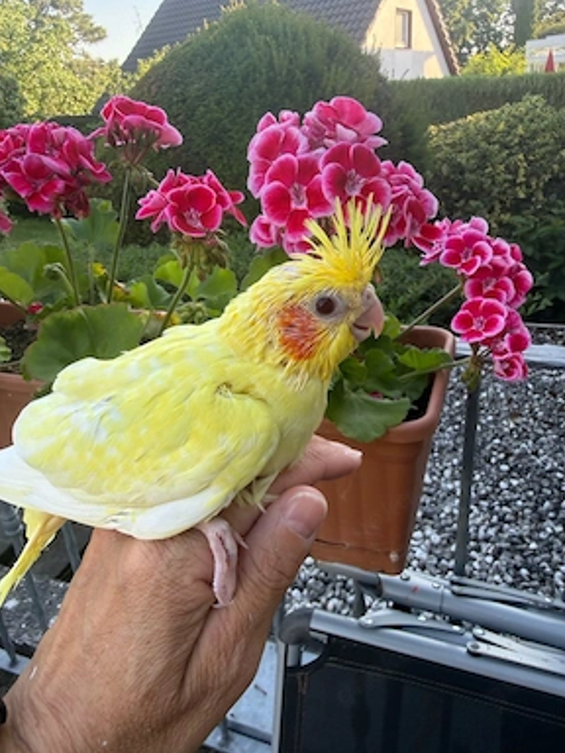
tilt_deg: -22.9
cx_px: 284
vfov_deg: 69.4
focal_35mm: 25
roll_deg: +3.9
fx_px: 544
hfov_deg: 54.9
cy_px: 376
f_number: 2.2
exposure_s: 1/201
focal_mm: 2.22
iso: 64
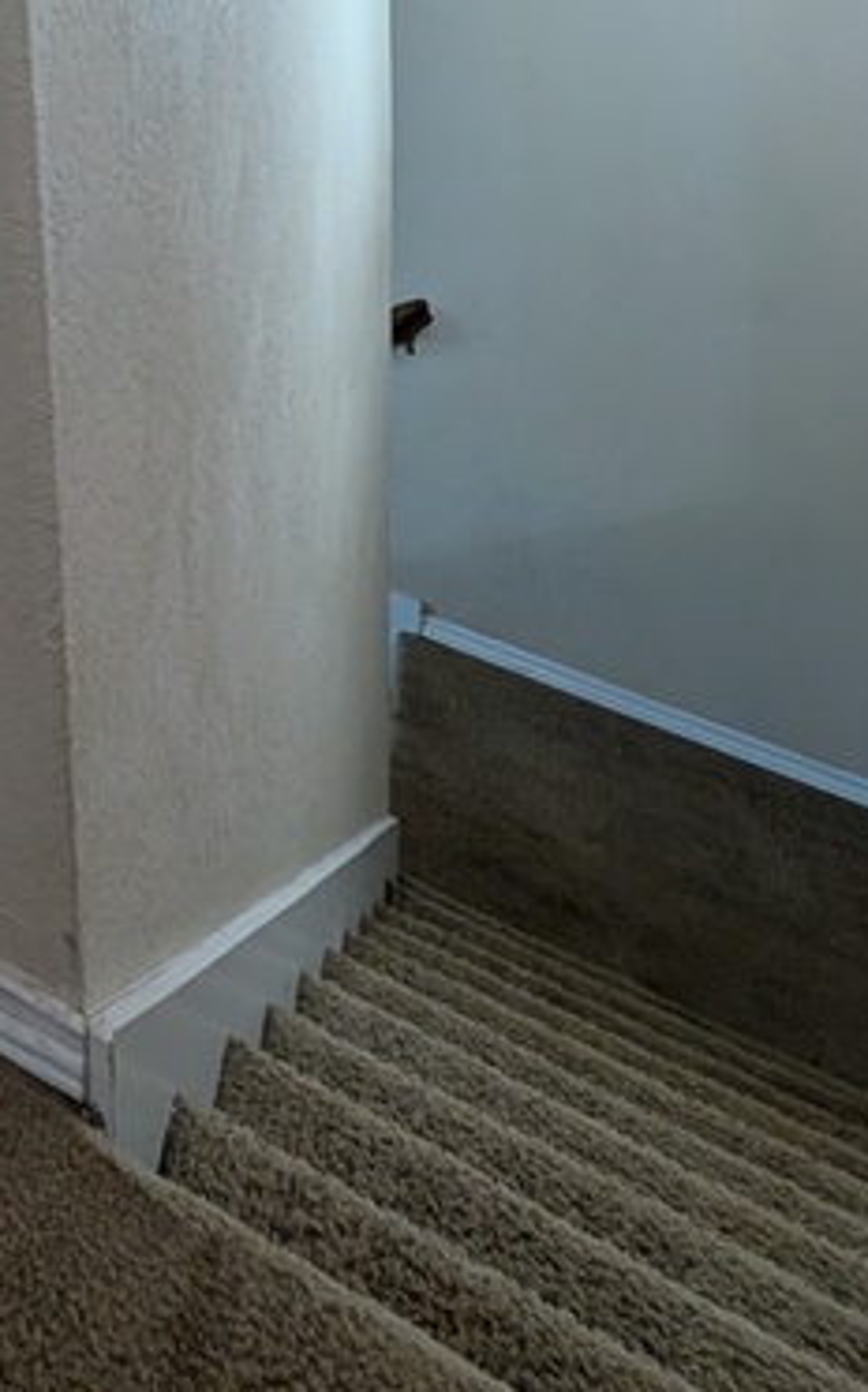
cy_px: -524
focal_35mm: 37
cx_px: -582
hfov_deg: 23.4
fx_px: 1403
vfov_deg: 33.3
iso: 101
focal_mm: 2.02
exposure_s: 1/24
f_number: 1.7
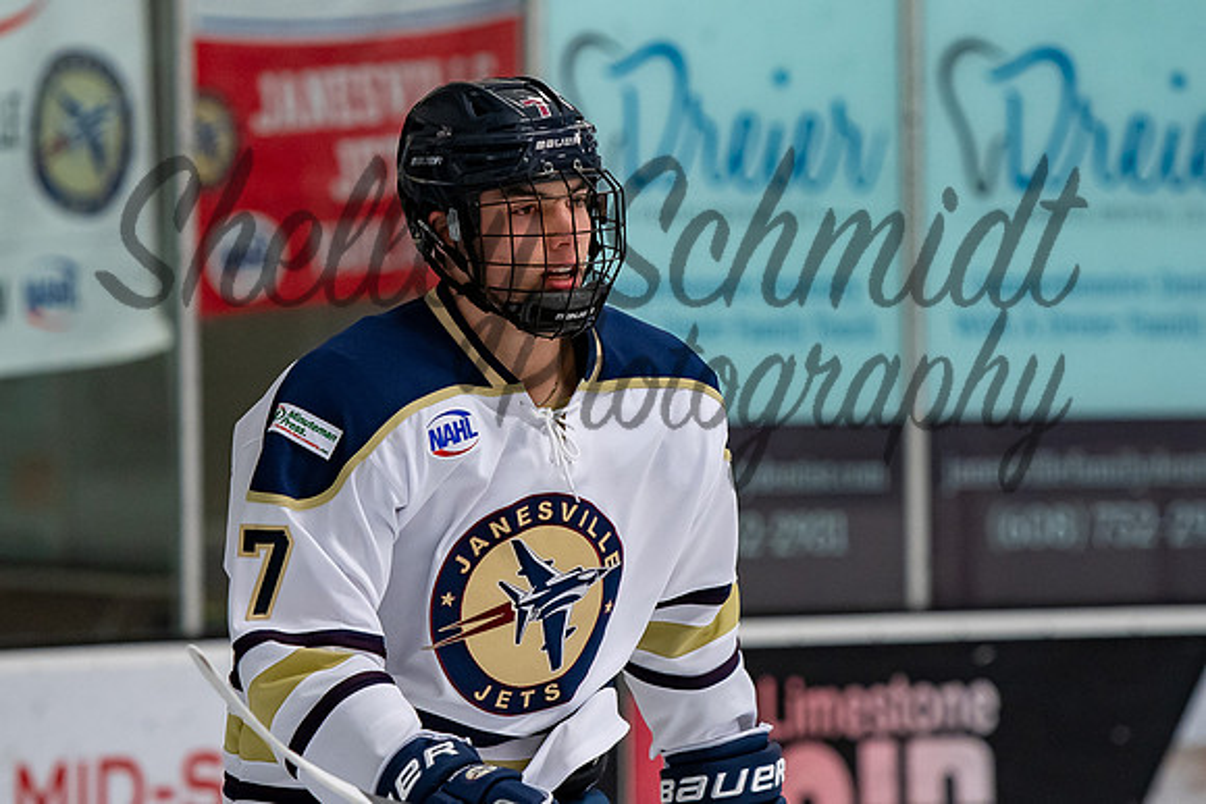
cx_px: 586
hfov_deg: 6.1
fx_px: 11323
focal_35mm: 338
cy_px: 366
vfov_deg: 4.1
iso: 800
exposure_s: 1/800
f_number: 3.2
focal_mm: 165
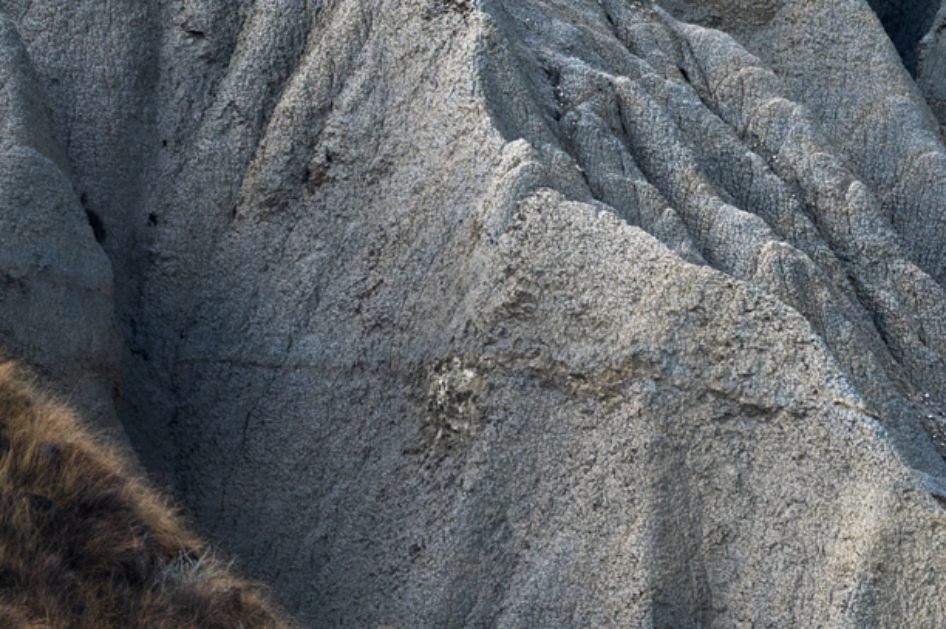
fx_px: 29197
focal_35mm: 1112
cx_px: 1201
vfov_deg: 1.2
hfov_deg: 1.9
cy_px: -129
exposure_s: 1/80
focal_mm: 340
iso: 500
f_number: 7.1
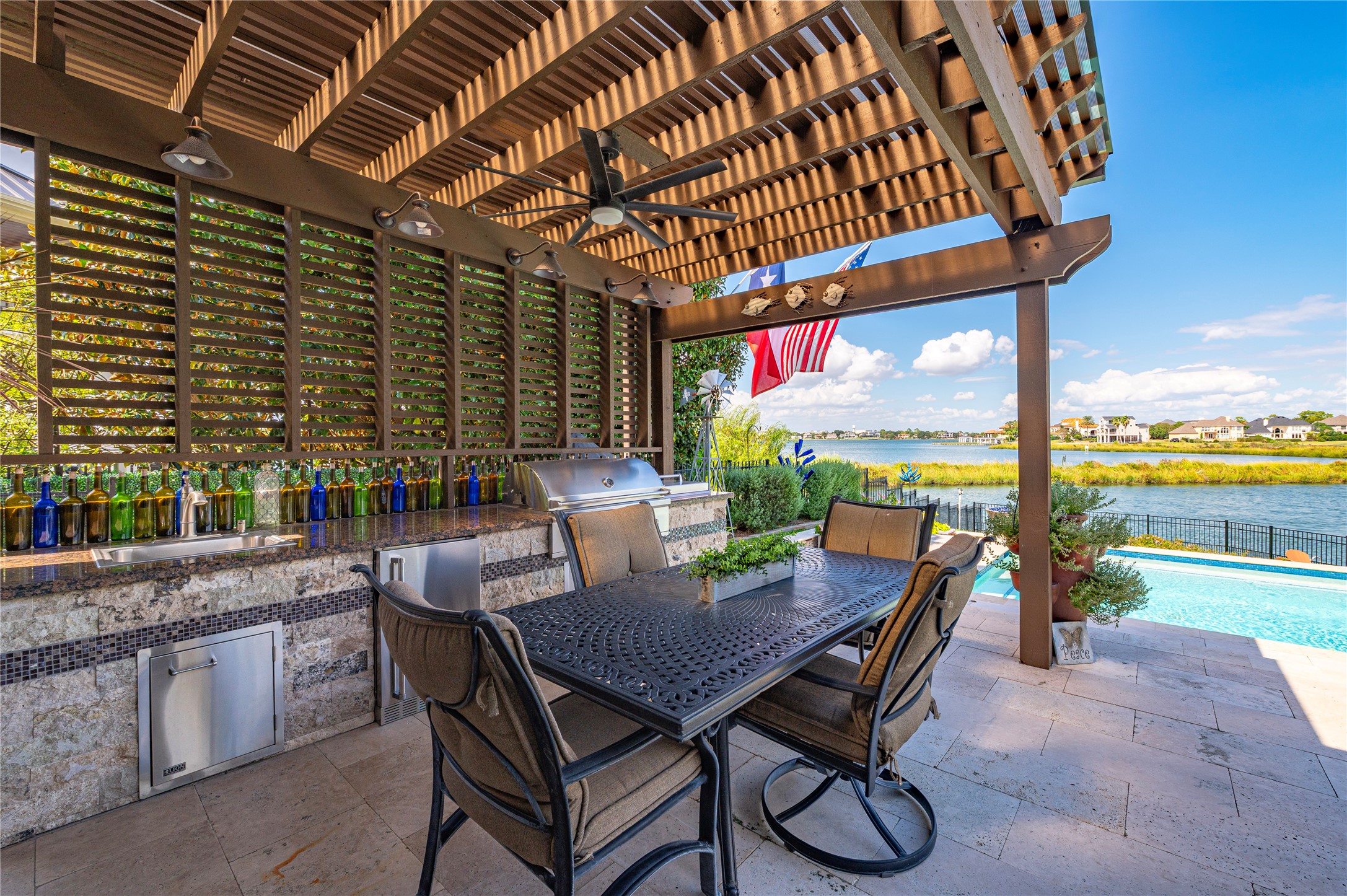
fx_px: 561
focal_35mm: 15
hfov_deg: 100.4
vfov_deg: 77.2
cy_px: 448
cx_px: 674
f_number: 13
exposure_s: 1/100
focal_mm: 15
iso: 125
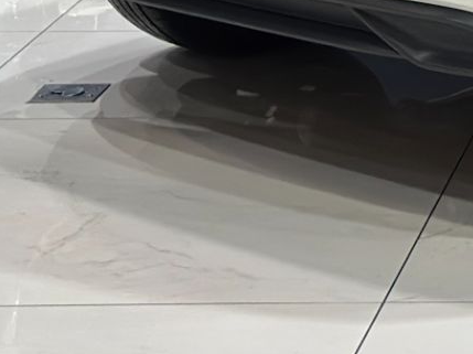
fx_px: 2935
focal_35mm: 215
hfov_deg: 8.8
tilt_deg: -8.9
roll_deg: -0.1
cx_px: 879
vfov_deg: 6.7
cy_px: -305
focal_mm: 6.86
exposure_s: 1/120
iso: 125
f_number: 1.78
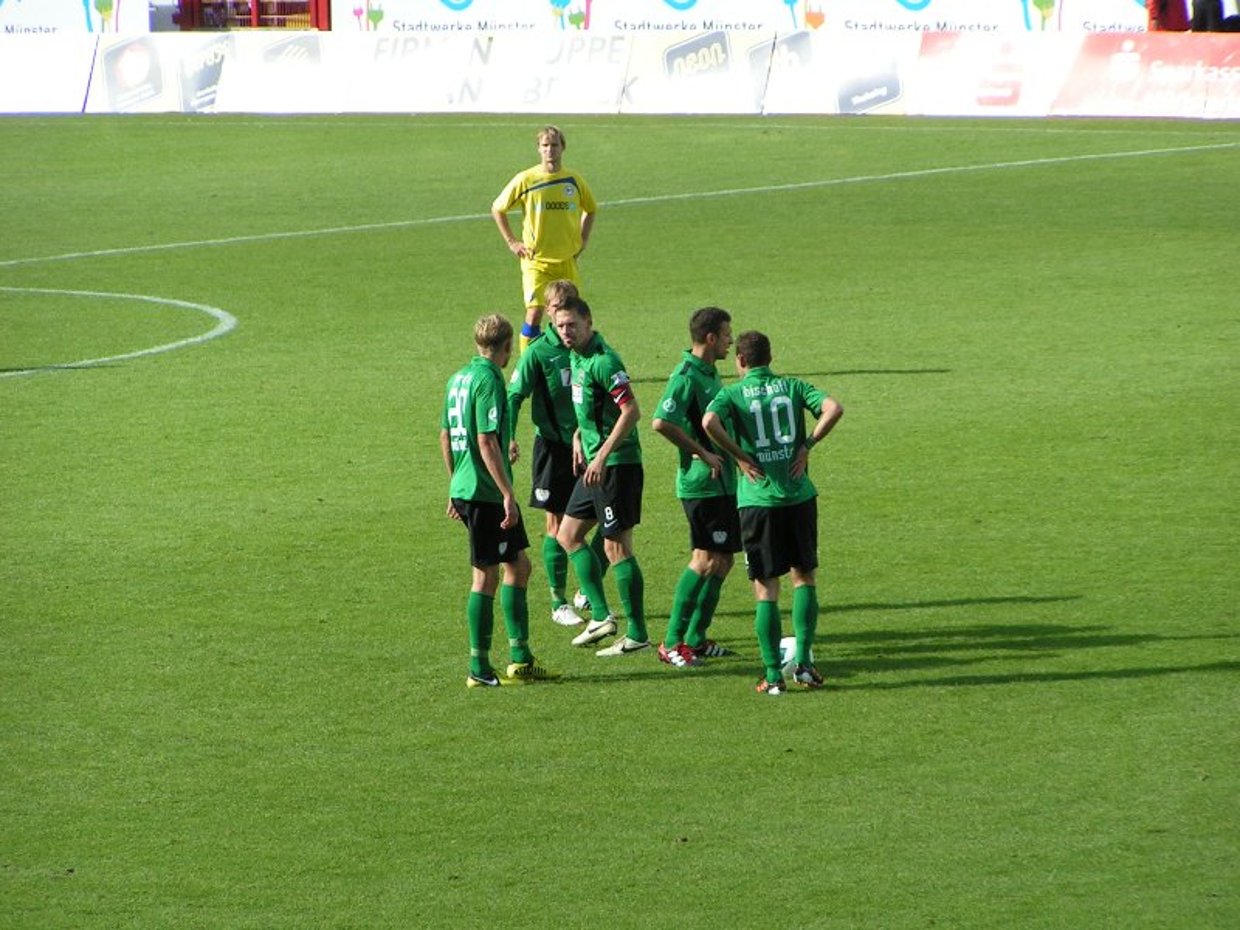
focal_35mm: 259
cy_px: 465
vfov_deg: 5.7
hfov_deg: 7.6
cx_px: 620
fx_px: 9278
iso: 50
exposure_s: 1/400
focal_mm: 39.6
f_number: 4.5
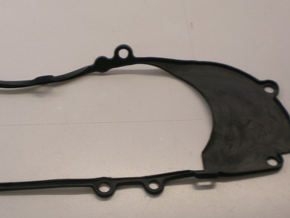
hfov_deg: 25.5
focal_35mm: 75
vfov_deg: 19.7
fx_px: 629
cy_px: 124
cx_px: 59
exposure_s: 1/45.7
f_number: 3.5
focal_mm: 7.4
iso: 120
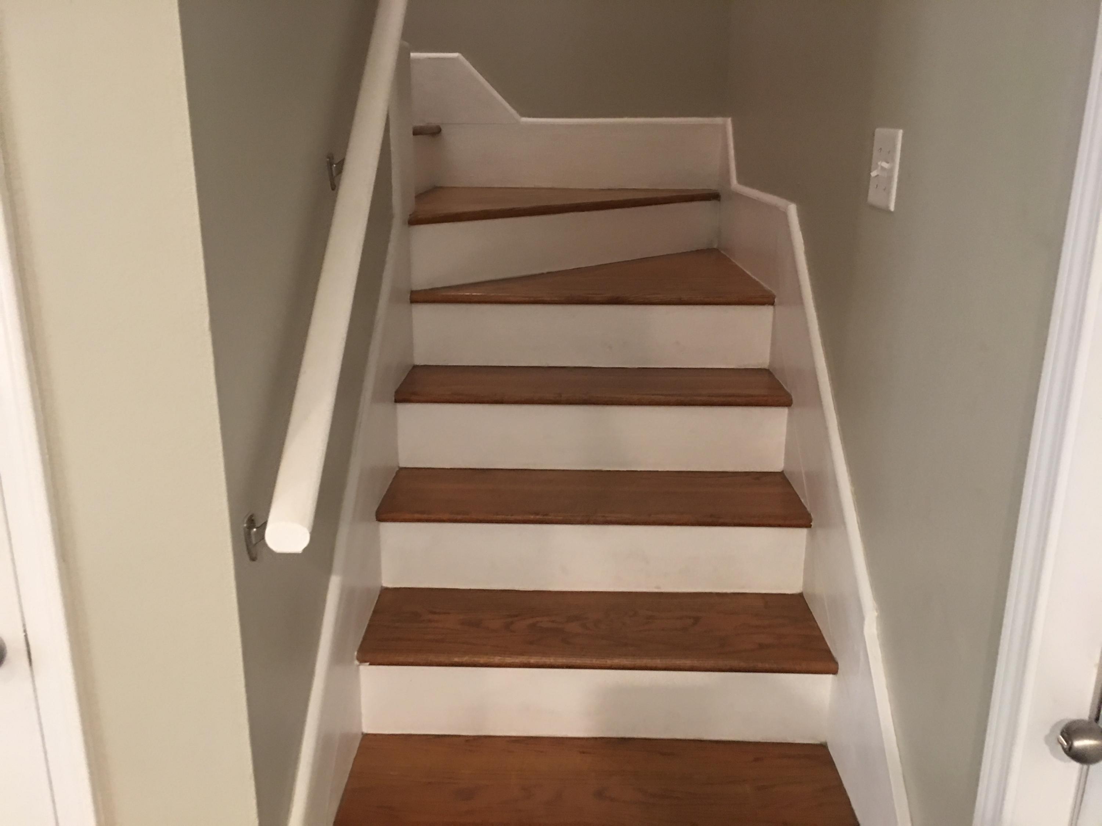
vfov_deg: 48.2
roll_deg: -0.8
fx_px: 923
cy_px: 413
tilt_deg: -14.4
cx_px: 551
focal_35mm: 29
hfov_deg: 61.7
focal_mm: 4.15
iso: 64
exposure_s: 1/4
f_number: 2.2
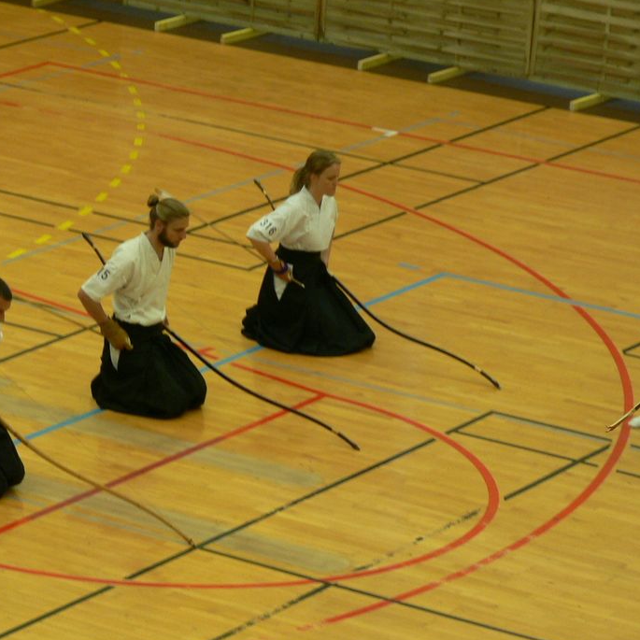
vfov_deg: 9.1
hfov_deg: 9.1
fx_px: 4016
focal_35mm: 192
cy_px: 381
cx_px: 134
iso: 150
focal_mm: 20.7
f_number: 3.2
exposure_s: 1/30
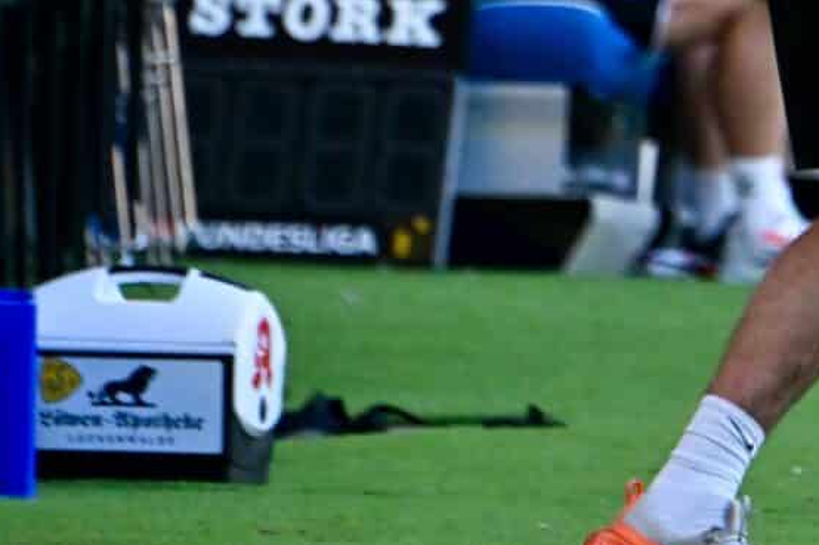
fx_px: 33658
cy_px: -340
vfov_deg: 0.9
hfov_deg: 1.4
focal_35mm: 1480
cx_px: 1121
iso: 2000
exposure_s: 1/1600
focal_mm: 400
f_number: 5.6
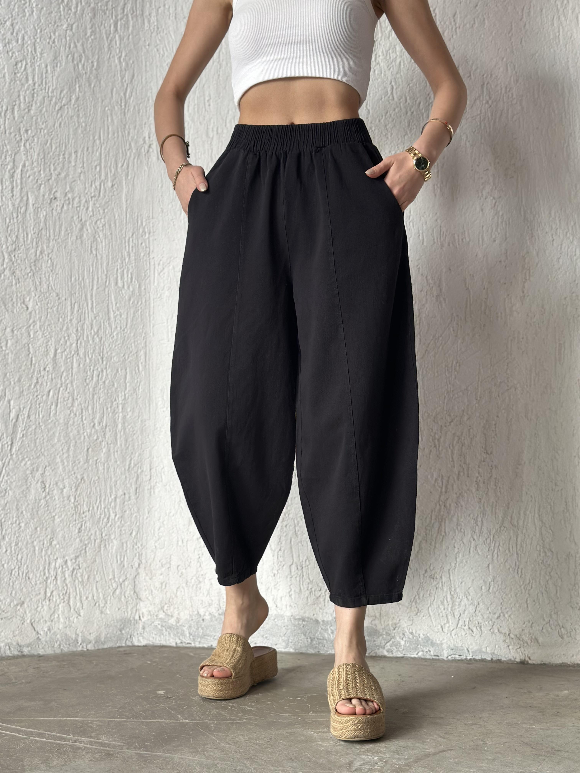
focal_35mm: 48
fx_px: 1072
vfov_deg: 39.7
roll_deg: -0.8
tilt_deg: +2.0
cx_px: 290
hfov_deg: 30.3
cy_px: 386
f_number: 1.78
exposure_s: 1/121
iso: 100
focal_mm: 6.86
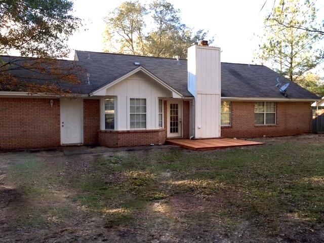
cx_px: 162
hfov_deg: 61.7
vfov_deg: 48.2
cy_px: 122
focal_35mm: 29
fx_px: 271
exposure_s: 1/197
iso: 25
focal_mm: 4.15
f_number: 2.2
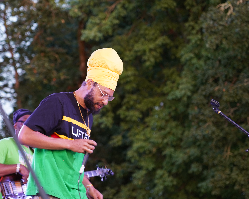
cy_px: 79
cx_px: 92
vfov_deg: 10.0
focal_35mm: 154
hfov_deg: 12.5
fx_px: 1135
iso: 1000
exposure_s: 1/160
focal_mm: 105
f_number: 4
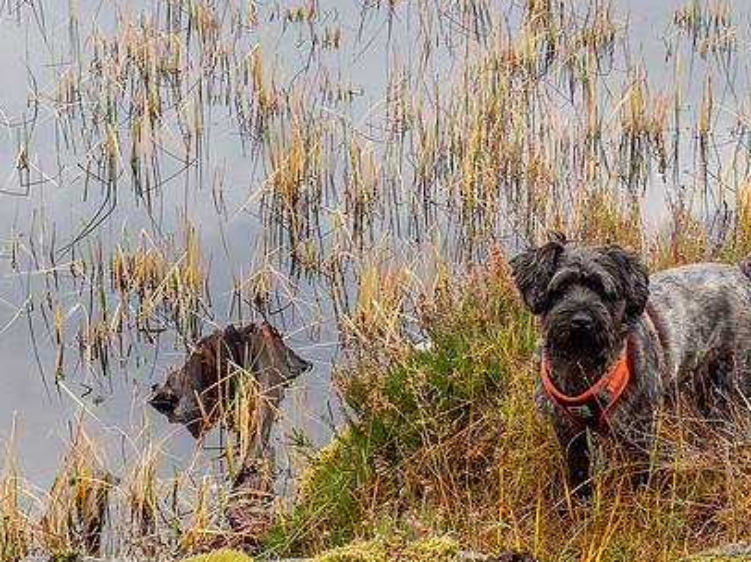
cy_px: 1
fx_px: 2732
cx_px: 557
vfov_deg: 11.6
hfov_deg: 15.6
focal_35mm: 126
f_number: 4
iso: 200
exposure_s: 1/200
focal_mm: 25
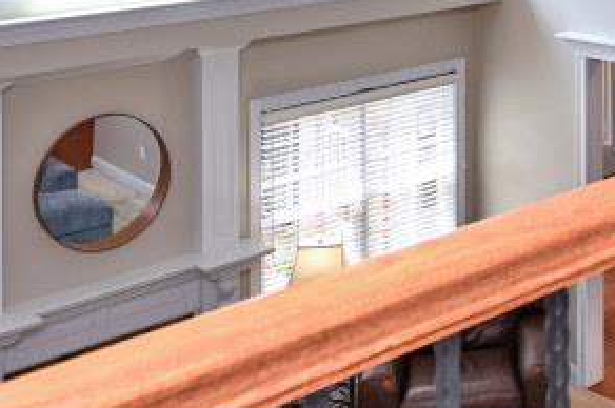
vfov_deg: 17.1
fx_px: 1229
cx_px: 701
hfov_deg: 25.7
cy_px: -198
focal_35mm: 72
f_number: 4.5
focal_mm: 14
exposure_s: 1/80
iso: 200
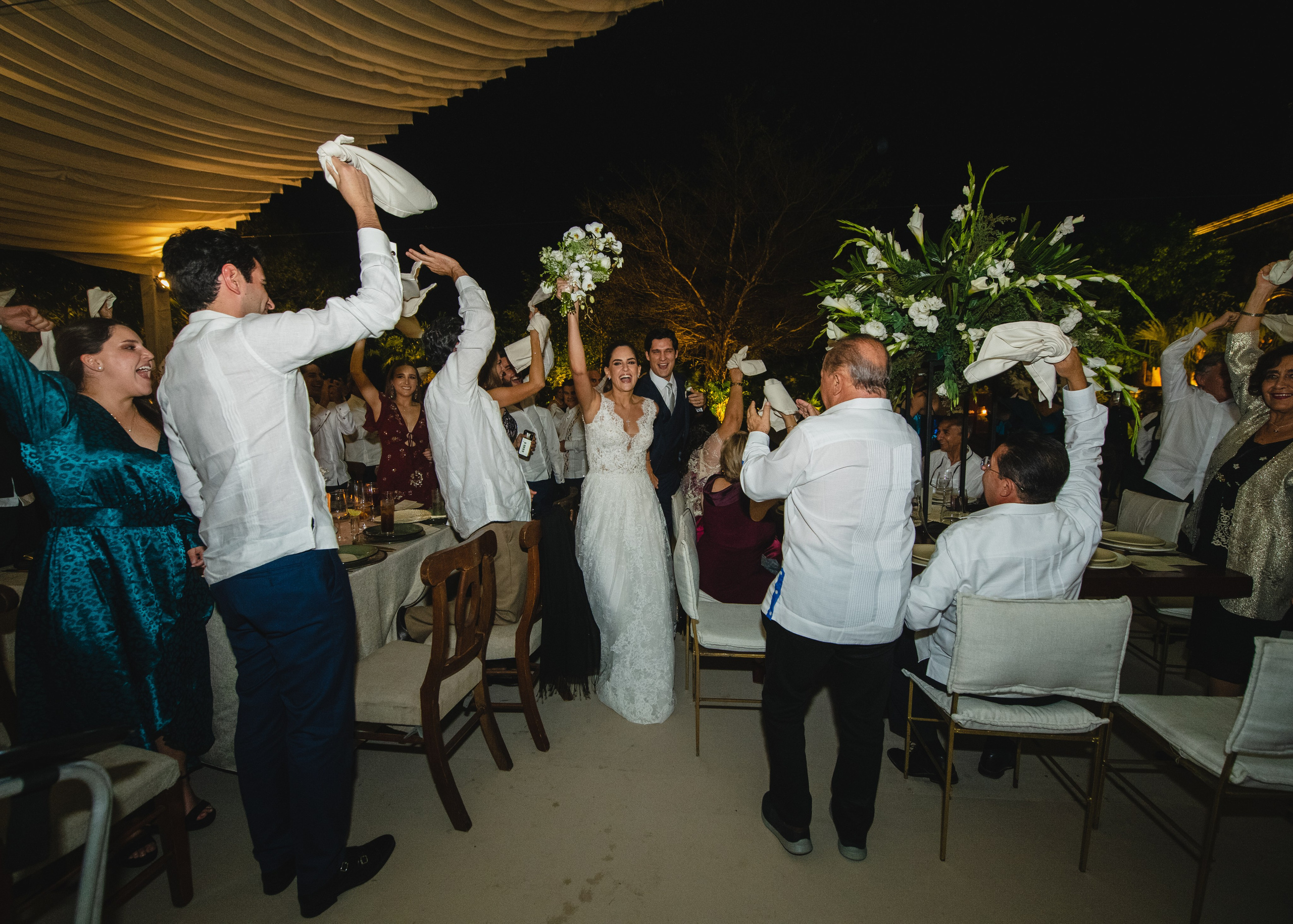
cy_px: 463
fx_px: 540
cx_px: 634
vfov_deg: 81.0
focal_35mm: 15
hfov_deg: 100.2
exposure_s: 1/200
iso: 2500
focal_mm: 14
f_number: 3.5
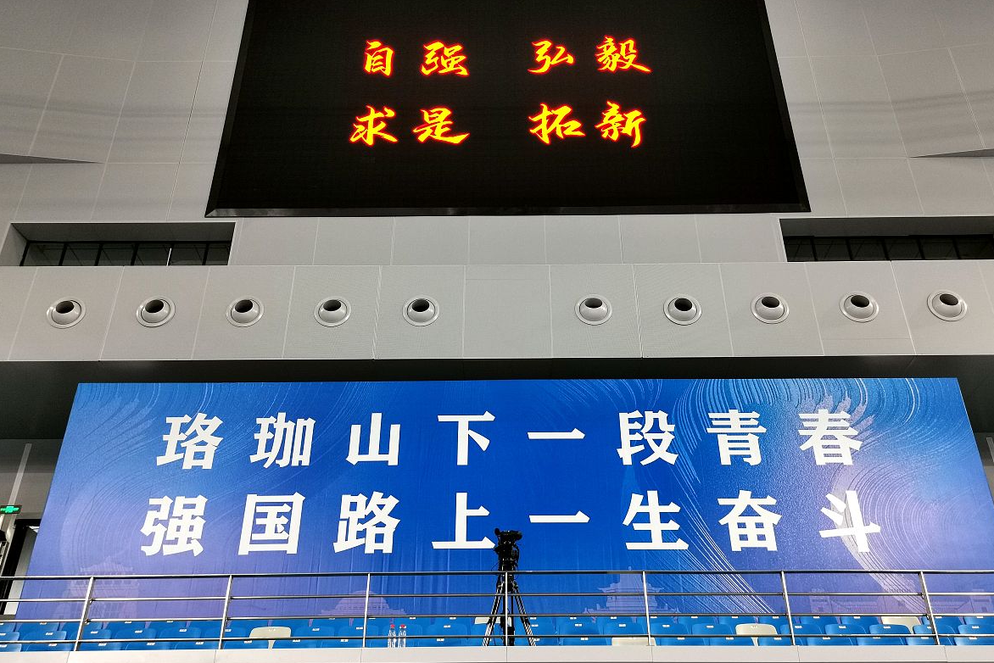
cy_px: 348
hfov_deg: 57.2
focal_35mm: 33
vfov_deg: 40.0
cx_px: 505
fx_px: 911
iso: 200
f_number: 1.8
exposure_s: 1/50
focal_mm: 5.58
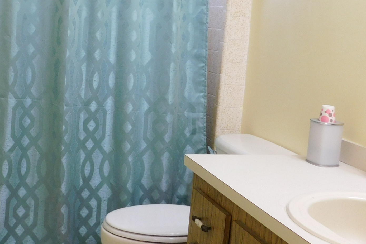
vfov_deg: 24.9
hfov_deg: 35.7
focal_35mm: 54
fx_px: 549
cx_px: 74
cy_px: 75
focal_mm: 4.1
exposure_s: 1/30
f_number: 3
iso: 180
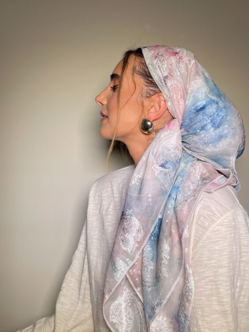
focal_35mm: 33
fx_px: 317
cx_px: 141
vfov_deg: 55.2
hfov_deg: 42.8
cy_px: 145
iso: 32
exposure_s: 1/121
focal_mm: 5.1
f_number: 1.6
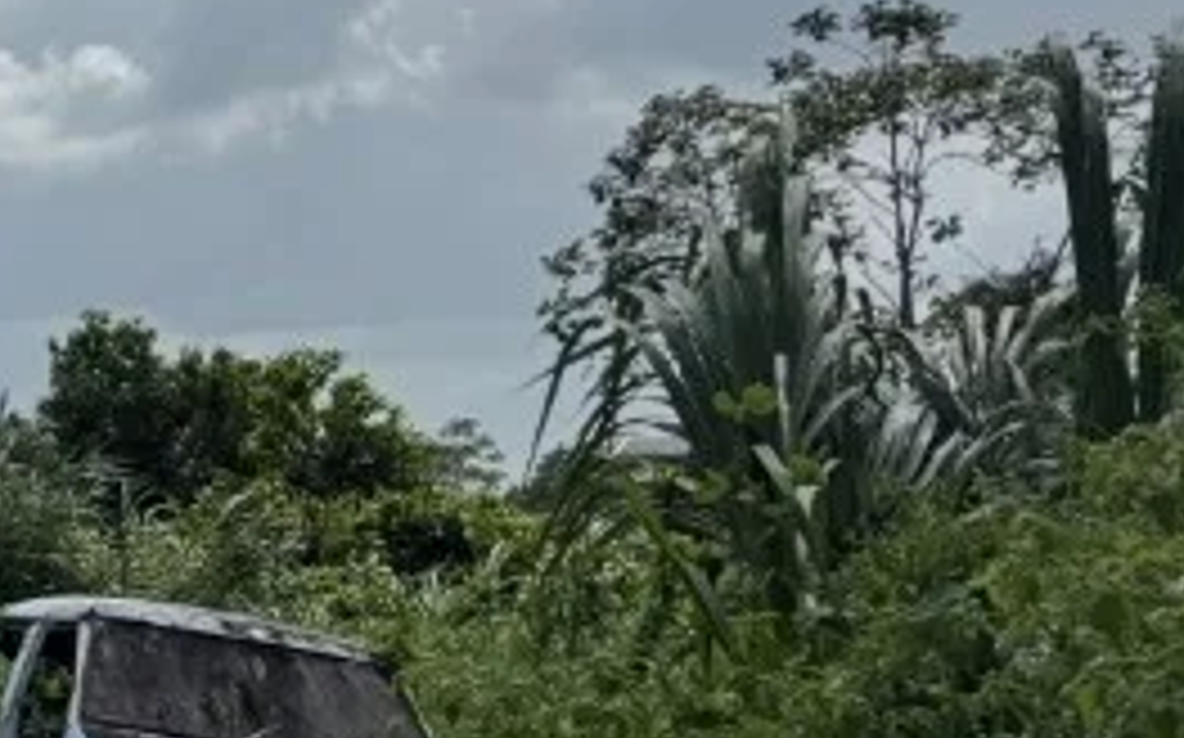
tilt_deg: +5.1
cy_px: 333
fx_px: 3192
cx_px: -1067
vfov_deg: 13.2
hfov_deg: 16.7
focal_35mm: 99
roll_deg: +0.1
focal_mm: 6.76
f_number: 1.78
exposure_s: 1/11905
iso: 80
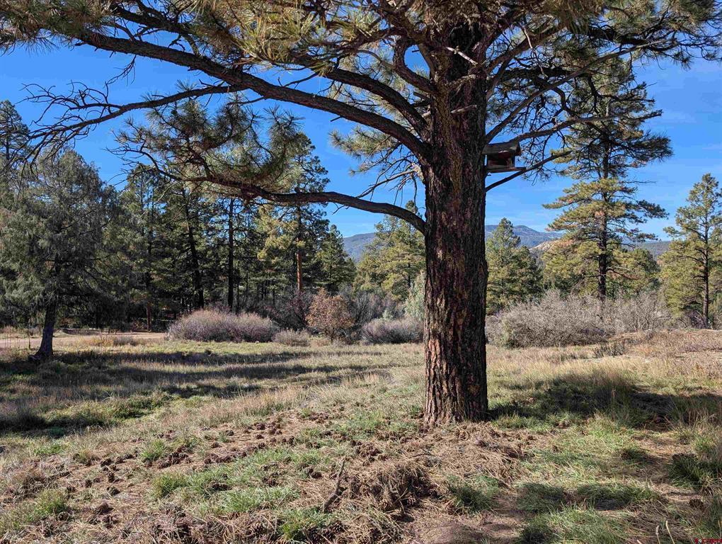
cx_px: 361
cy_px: 272
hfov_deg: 71.5
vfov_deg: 56.9
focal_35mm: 24
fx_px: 501
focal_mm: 6.9
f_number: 1.68
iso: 20
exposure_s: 1/749
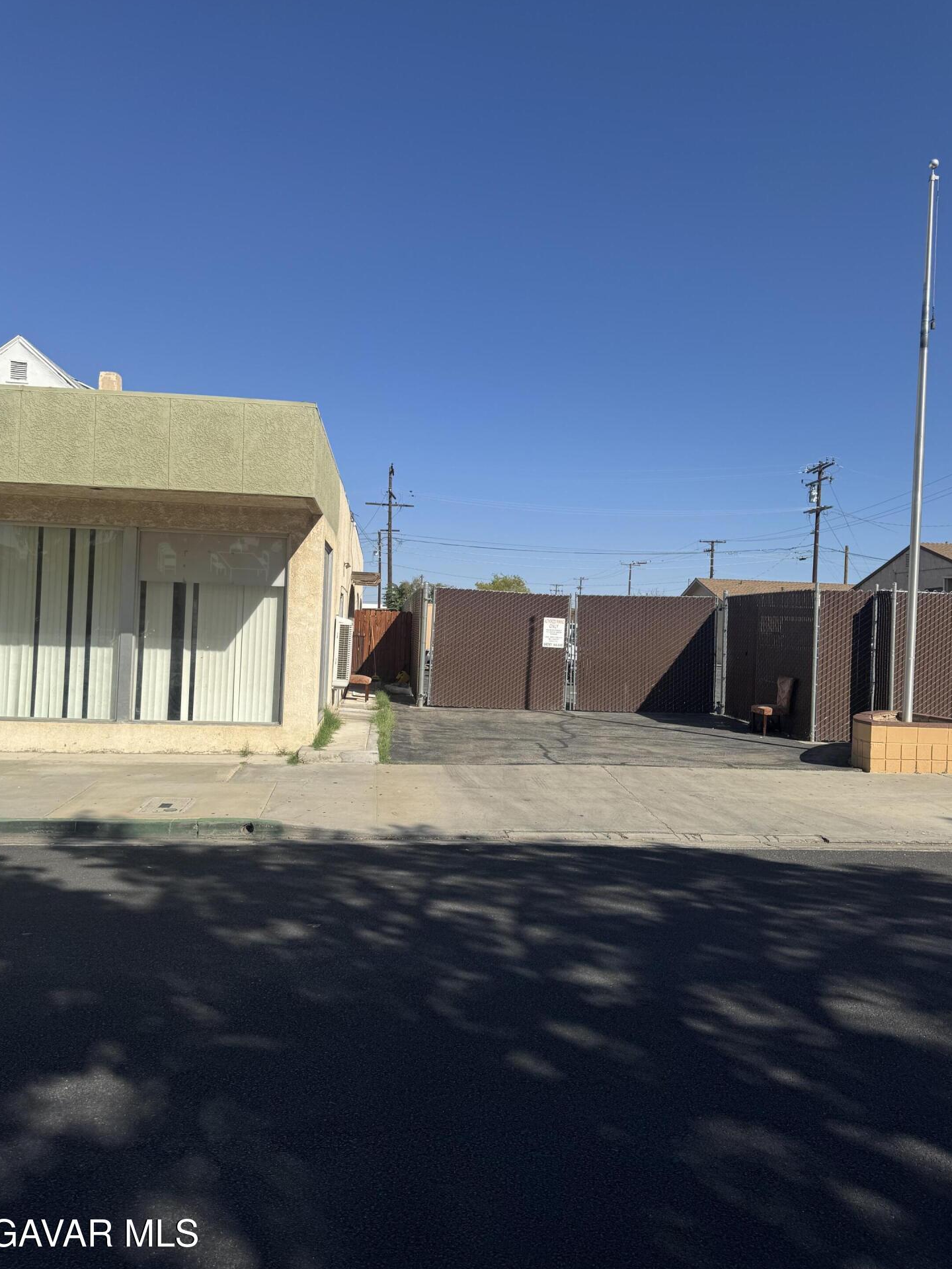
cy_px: 633
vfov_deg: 69.4
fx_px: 917
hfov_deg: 54.9
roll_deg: -2.9
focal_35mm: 25
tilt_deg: +2.2
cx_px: 481
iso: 80
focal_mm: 6.76
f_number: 1.78
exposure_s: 1/5348
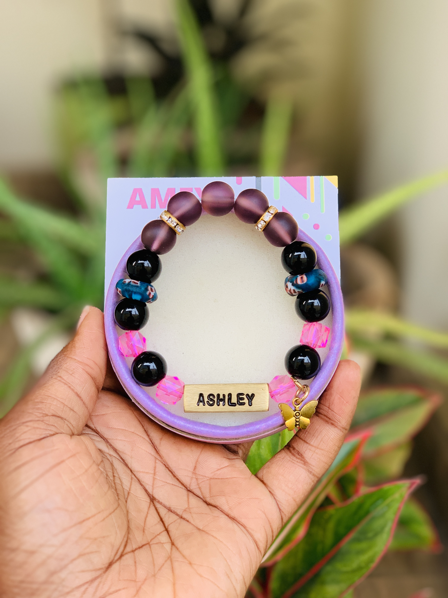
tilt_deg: -21.9
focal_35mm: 52
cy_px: 299
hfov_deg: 28.0
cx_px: 224
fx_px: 897
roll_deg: -1.5
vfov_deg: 36.8
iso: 64
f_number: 2.4
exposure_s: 1/122
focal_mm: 6
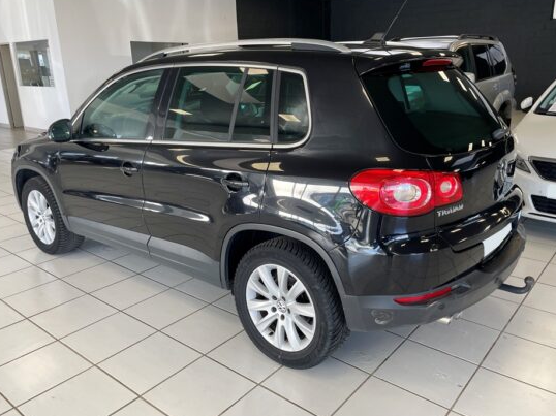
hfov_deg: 61.6
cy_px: 201
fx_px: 466
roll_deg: +1.0
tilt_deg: -14.6
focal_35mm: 29
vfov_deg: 48.2
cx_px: 298
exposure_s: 1/121
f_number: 1.6
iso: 64
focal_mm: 4.2
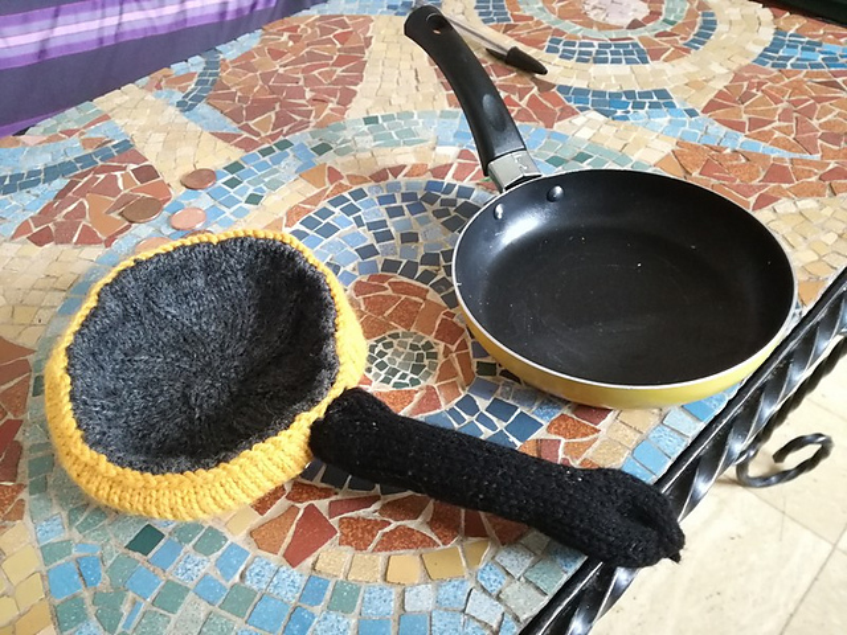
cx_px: 424
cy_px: 318
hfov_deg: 65.3
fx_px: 661
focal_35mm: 27
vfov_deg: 51.4
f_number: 2
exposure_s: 1/25
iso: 500
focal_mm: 3.79
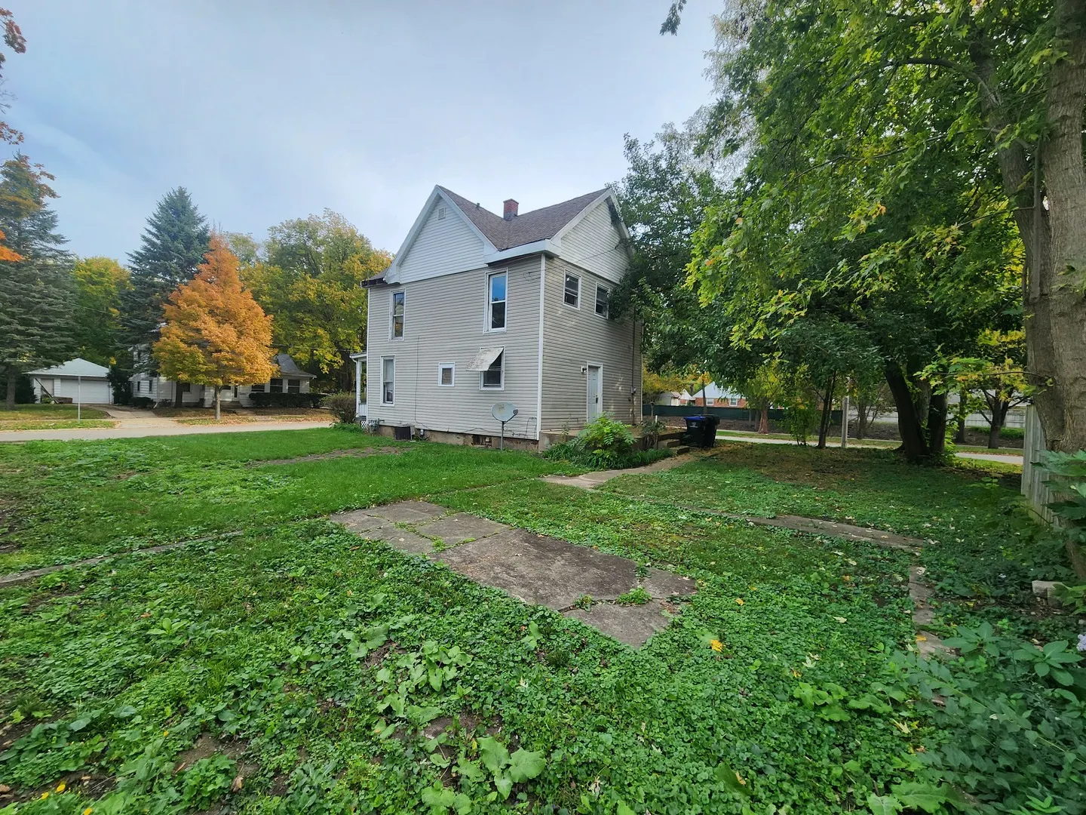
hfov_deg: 106.2
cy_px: 408
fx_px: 408
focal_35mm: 13
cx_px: 543
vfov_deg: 89.9
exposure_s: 1/631
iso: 50
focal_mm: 2.2
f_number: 2.2
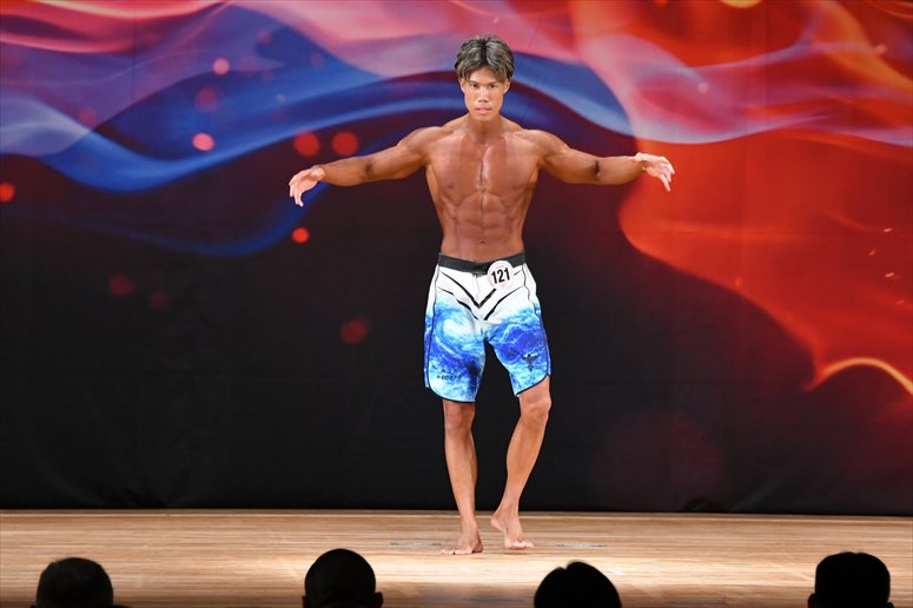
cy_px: 304
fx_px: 6084
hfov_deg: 8.6
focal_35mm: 240
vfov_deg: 5.7
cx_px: 456
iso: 3200
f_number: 5.6
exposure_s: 1/400
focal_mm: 160
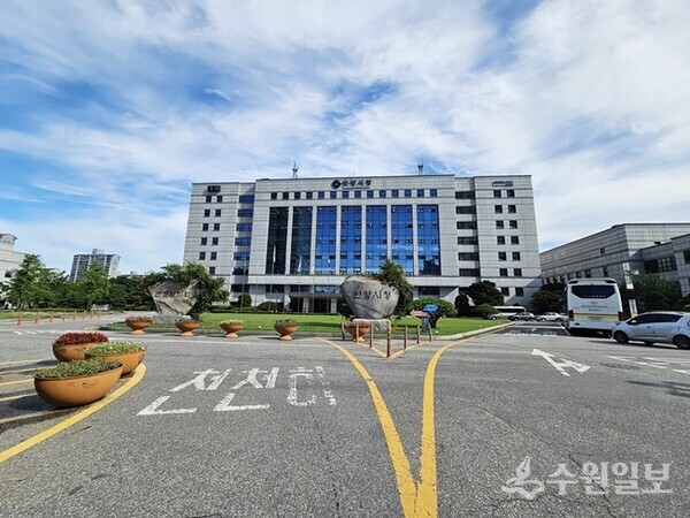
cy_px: 259
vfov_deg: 89.9
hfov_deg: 106.2
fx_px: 259
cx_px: 345
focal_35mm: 13
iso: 50
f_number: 2.2
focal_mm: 2.2
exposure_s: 1/2701
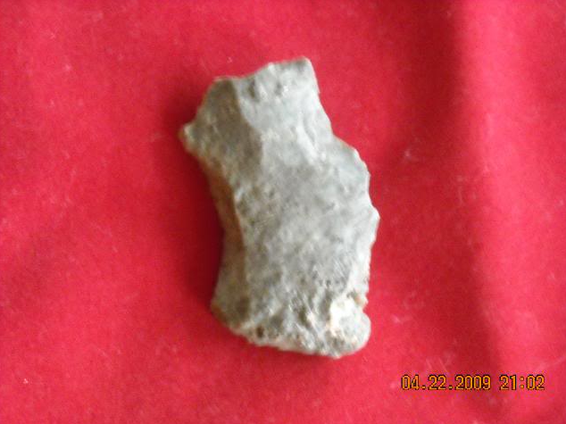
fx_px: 1733
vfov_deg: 14.0
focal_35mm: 106
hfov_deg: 18.6
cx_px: 283
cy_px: 213
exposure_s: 1/5
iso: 800
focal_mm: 17.1
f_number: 4.7
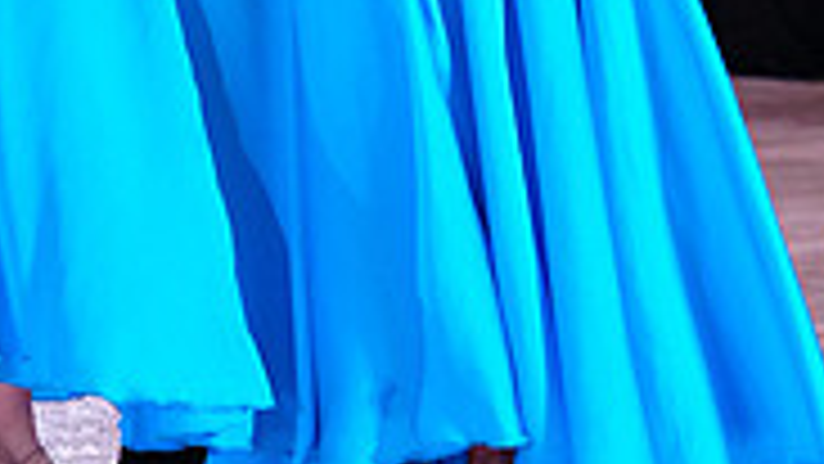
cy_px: -414
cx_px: 218
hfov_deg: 7.6
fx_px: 6228
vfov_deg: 4.2
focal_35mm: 285
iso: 2500
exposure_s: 1/250
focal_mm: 86
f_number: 5
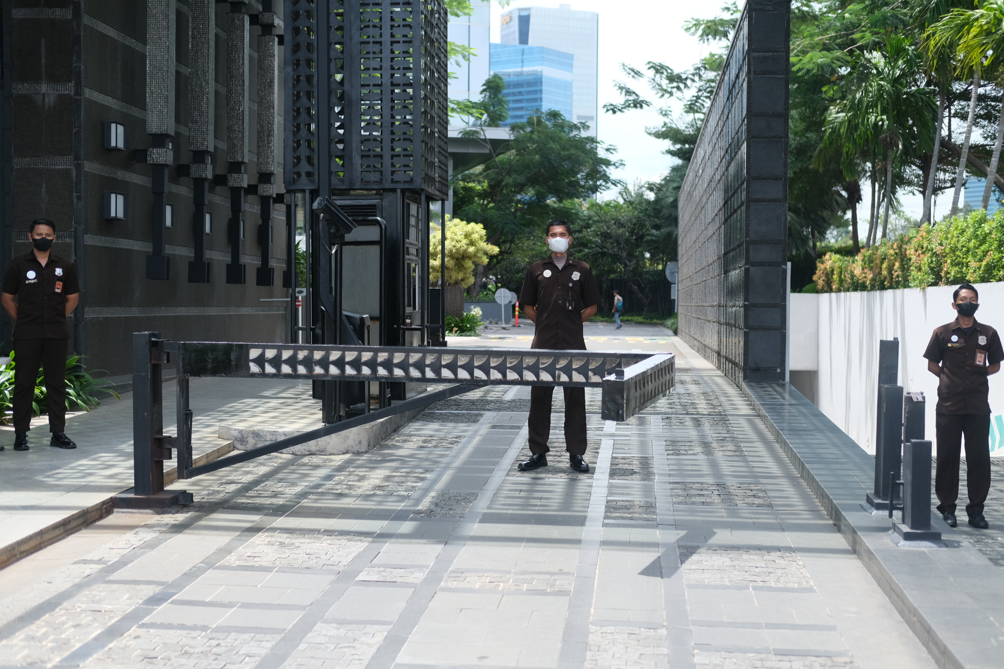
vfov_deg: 25.1
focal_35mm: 54
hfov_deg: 36.9
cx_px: 498
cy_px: 333
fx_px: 1506
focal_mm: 35
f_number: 2.5
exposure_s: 1/1900
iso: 320
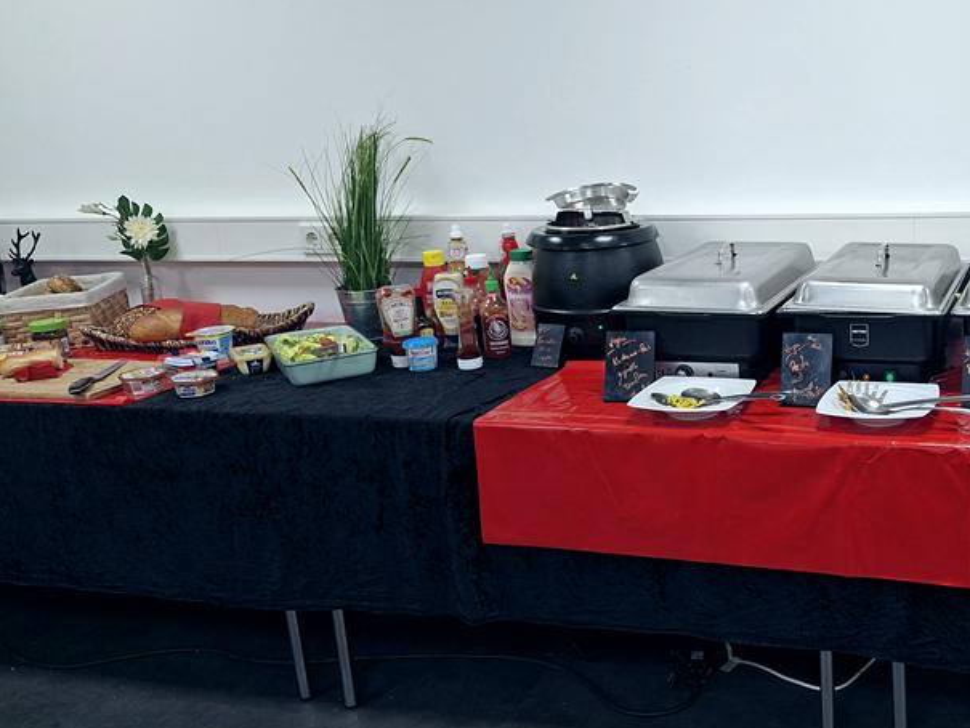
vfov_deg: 37.7
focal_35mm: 38
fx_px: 1065
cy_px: 340
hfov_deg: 46.0
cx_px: 800
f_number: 1.8
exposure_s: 1/100
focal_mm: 5.54
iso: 160
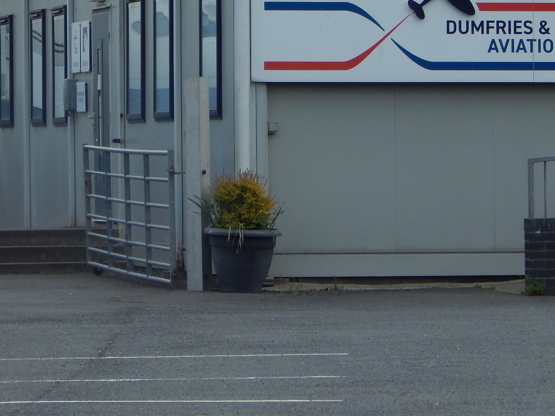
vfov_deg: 4.9
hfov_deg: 6.5
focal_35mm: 306
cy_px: 86
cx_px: 80
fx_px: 4907
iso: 125
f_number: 4.9
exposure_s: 1/640
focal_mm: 25.3
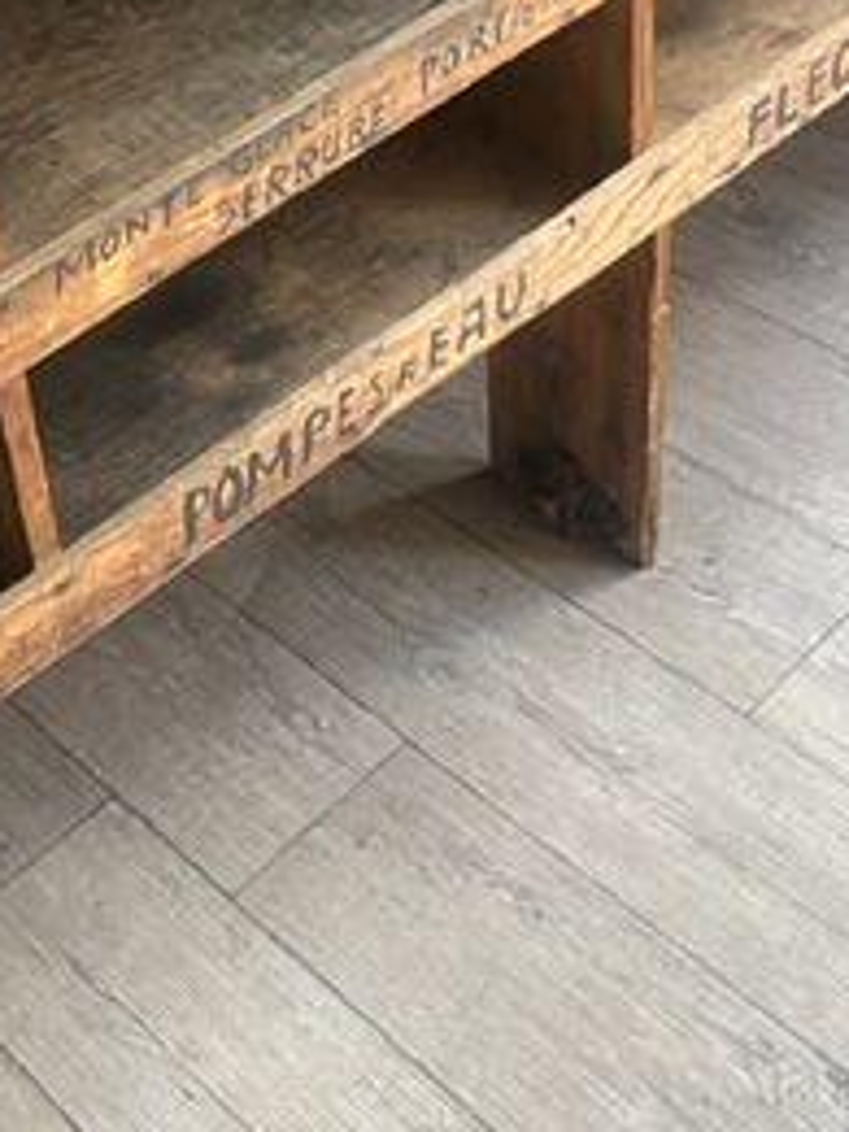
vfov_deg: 29.3
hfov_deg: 22.4
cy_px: 170
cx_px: 100
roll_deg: +6.6
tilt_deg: -37.5
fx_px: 2093
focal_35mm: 64
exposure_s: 1/60
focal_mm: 5.1
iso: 200
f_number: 1.6
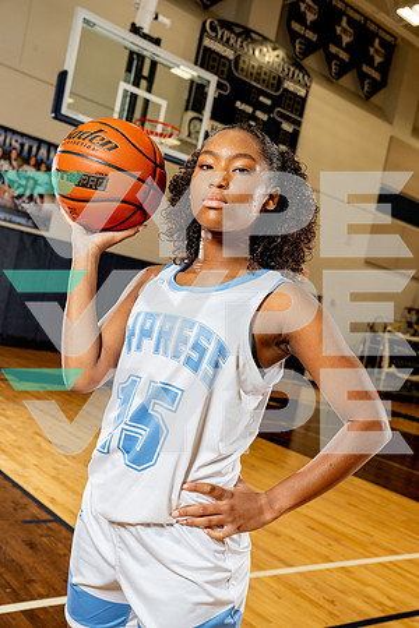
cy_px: 314
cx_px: 210
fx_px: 681
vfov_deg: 49.6
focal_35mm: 39
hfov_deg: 34.2
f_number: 5.6
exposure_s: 1/250
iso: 400
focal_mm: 39
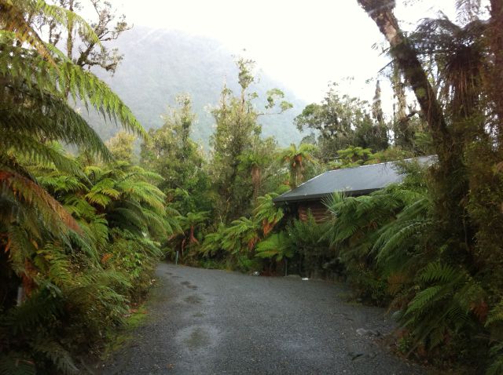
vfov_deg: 40.6
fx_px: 508
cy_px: 188
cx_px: 252
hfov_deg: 52.7
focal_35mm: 35
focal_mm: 3.85
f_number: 2.8
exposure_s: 1/120
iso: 125
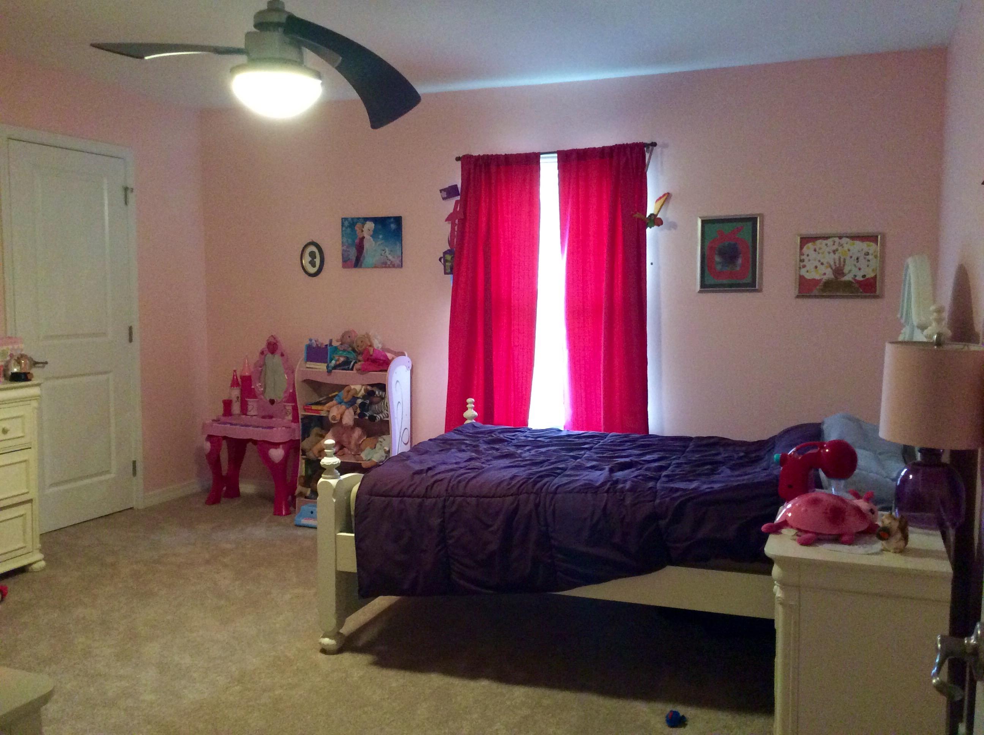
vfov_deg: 44.1
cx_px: 492
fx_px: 908
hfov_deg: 56.9
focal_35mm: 32
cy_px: 368
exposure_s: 1/24
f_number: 2.4
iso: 320
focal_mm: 3.3
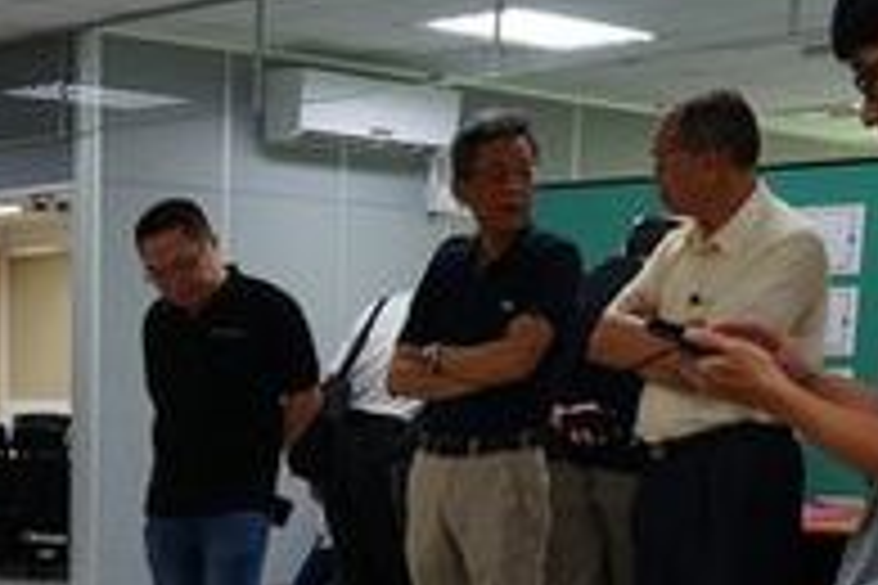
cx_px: -50
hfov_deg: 22.5
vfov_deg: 14.9
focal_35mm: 86
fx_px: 2097
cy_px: 844
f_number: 4
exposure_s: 1/60
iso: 320
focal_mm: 16
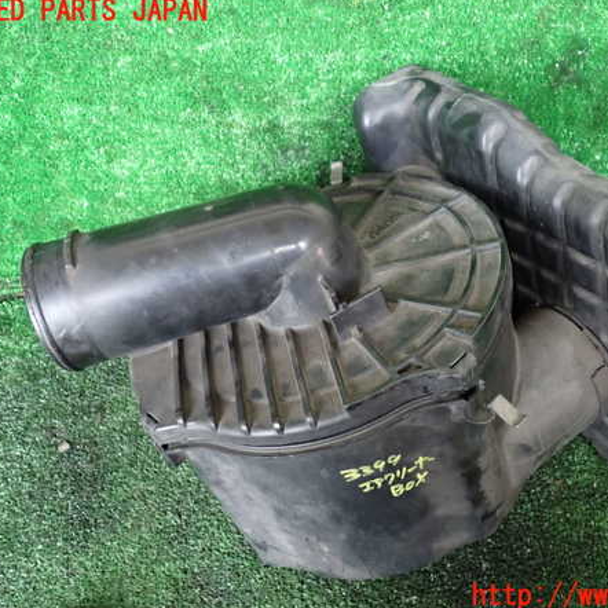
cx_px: 370
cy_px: 304
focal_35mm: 36
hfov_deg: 45.8
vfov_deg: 46.0
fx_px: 715
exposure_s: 1/30
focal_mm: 5.4
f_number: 2.3
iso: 800
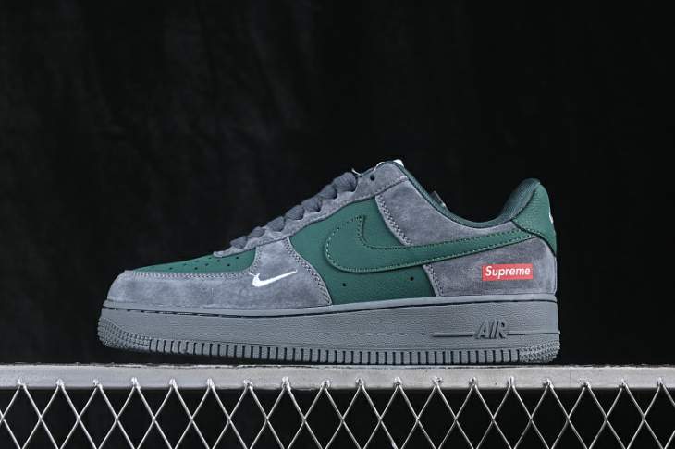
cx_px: 338
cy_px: 224
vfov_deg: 18.2
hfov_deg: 27.0
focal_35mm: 75
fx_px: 1406
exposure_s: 1/60
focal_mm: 50
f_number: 6.3
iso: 160
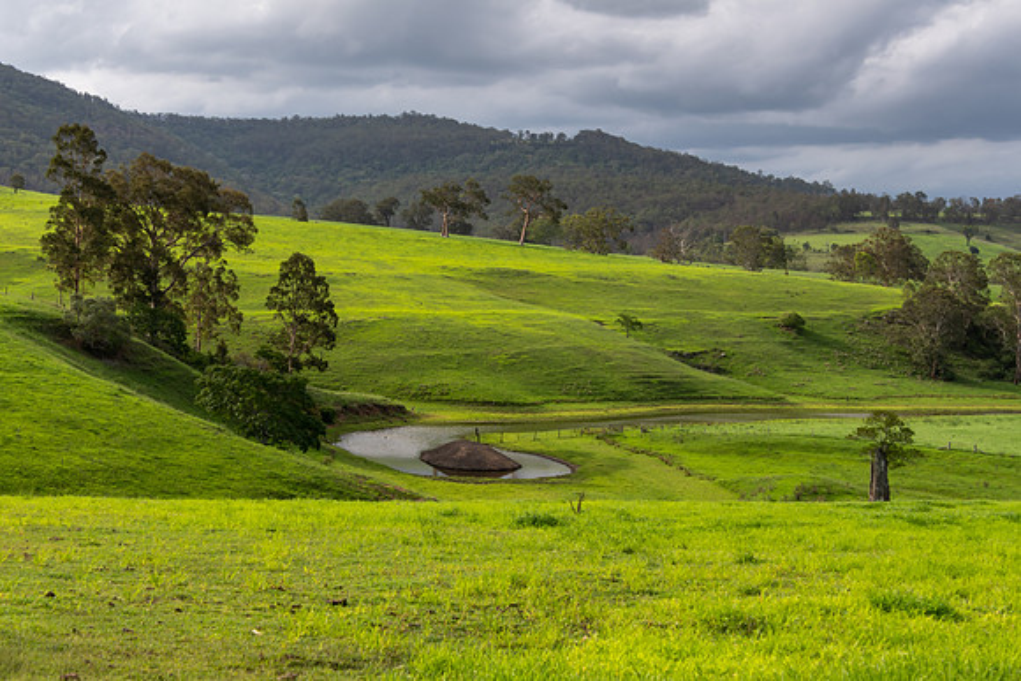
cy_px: 352
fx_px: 1543
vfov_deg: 24.9
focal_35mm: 54
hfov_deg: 36.6
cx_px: 492
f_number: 8
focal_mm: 35
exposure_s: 1/200
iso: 100
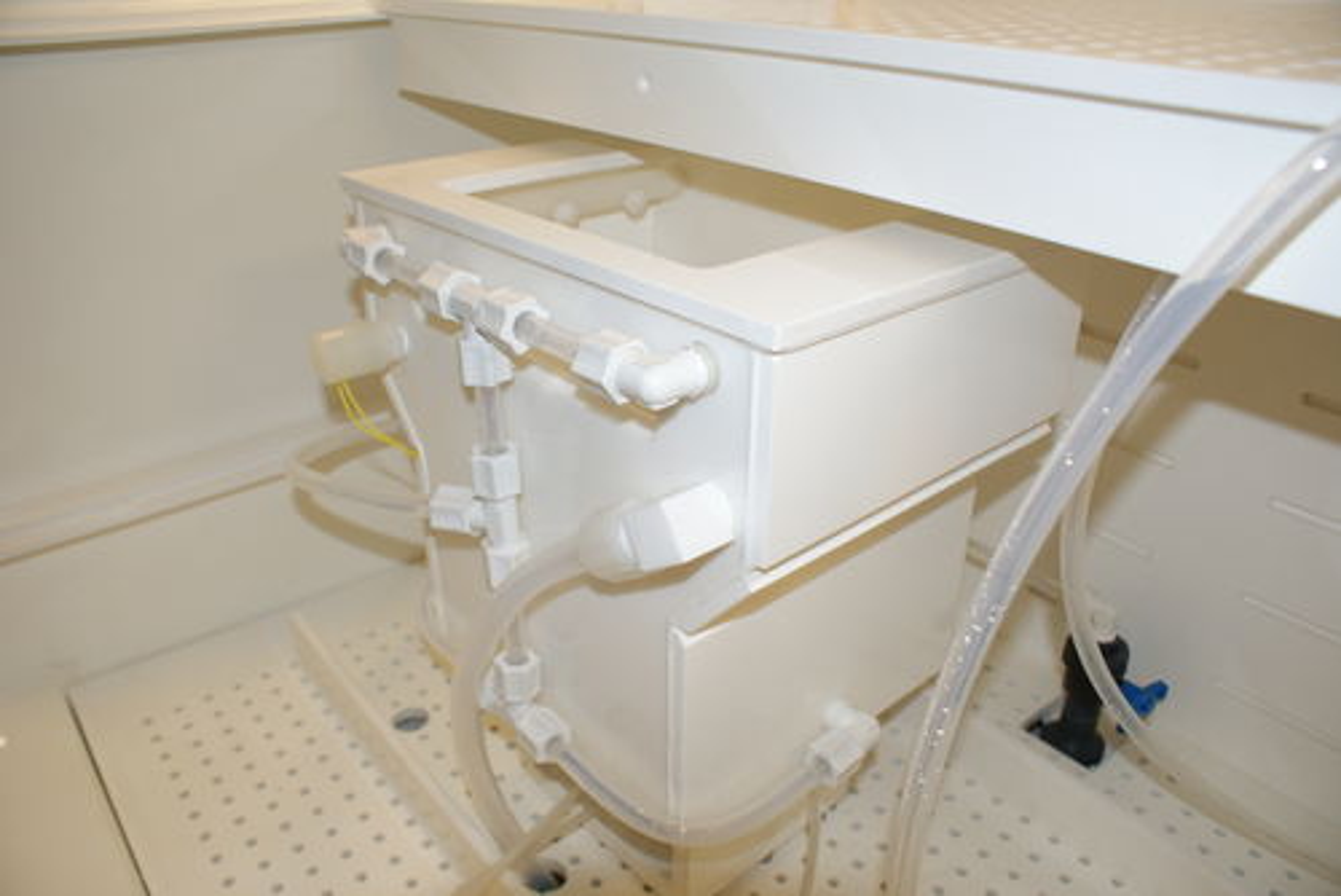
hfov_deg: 67.4
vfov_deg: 48.0
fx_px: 1006
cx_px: 670
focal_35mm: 27
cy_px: 448
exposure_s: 1/160
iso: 320
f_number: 4
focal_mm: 18
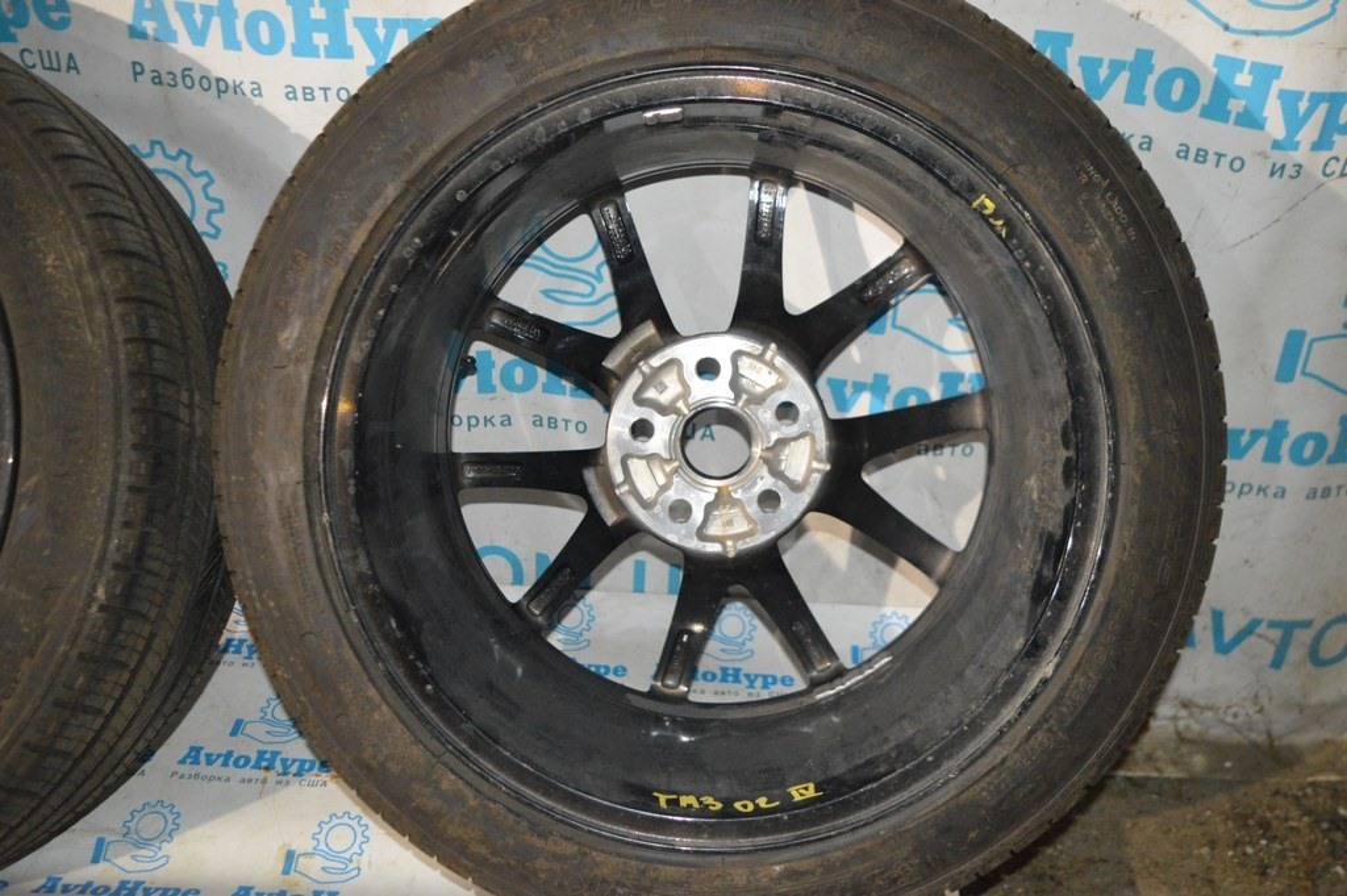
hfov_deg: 55.1
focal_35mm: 34
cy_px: 448
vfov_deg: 38.3
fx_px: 1290
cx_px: 674
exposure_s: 1/60
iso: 2500
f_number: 3.8
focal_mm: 23
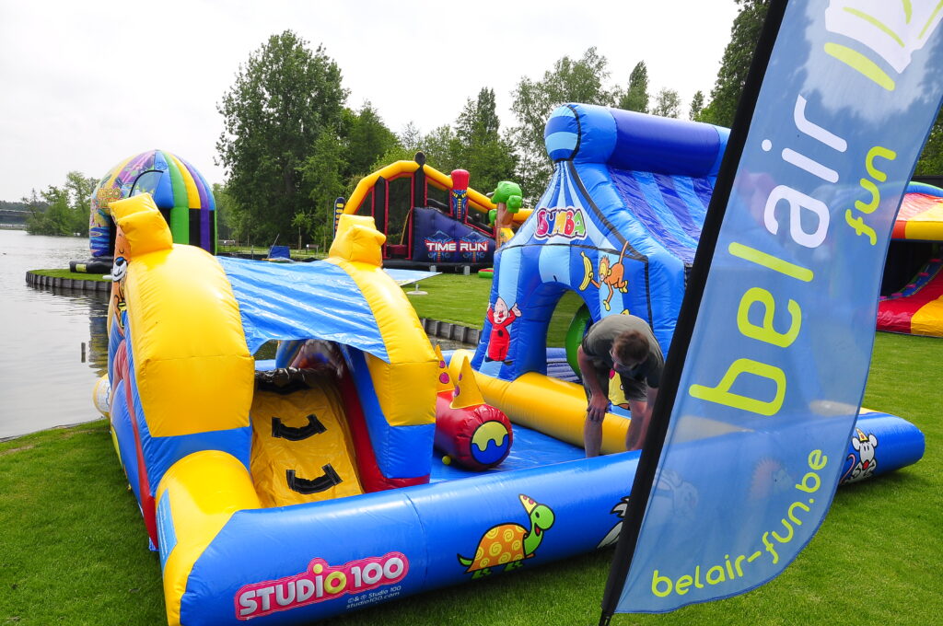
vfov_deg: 47.8
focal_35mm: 27
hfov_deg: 67.4
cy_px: 313
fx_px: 706
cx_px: 472
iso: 450
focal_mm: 18
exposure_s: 1/100
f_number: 22
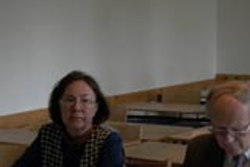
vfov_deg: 13.9
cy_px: 149
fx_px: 681
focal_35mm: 98
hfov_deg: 20.8
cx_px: 98
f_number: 2.16
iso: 100
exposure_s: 1/78.3
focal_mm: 8.89
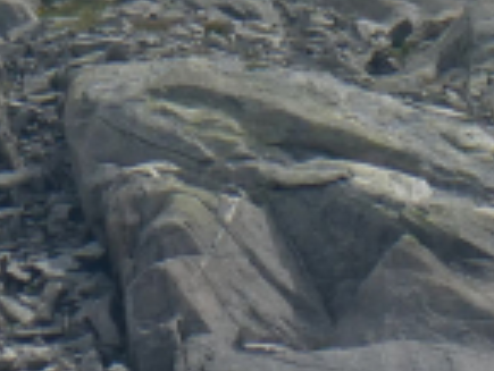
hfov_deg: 0.6
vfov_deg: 0.4
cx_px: 676
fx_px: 47576
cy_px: -129
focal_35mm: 3331
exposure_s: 1/640
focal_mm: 129
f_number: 6.4
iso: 80
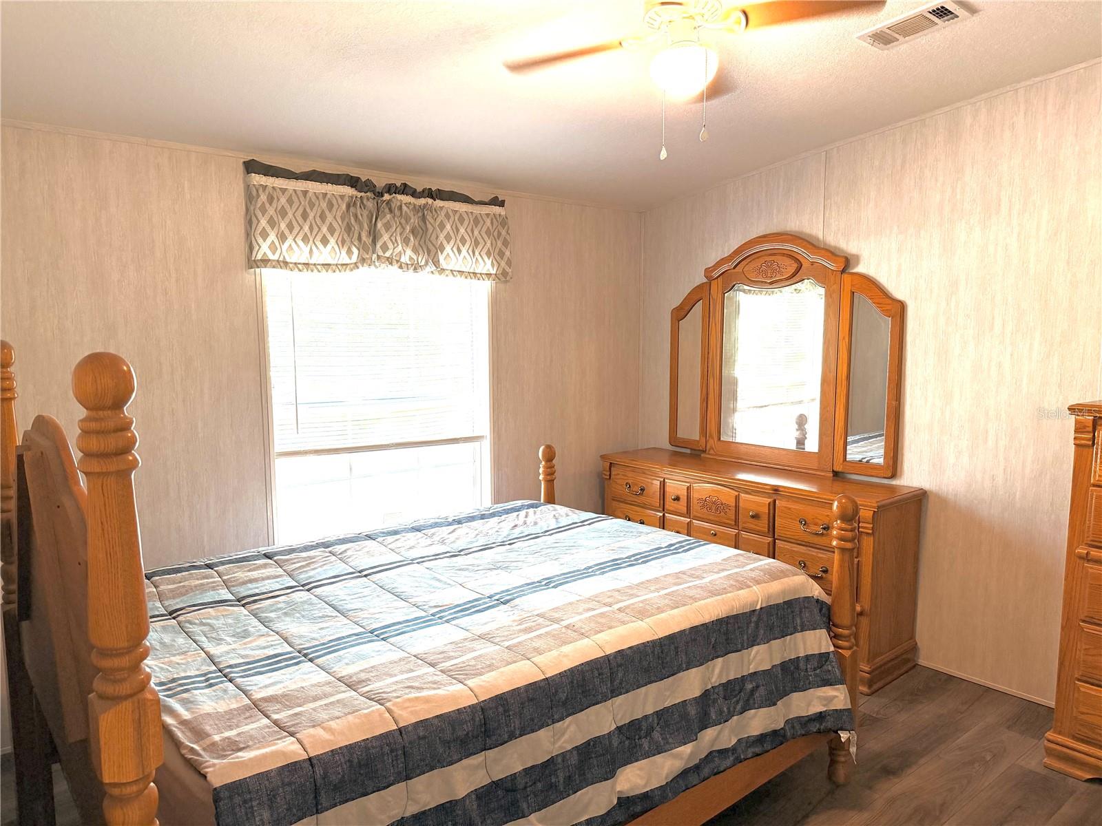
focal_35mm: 24
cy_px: 413
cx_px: 551
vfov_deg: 56.8
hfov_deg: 71.6
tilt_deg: -6.5
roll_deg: +0.5
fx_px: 764
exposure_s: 1/120
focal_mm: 6.76
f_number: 1.78
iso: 320
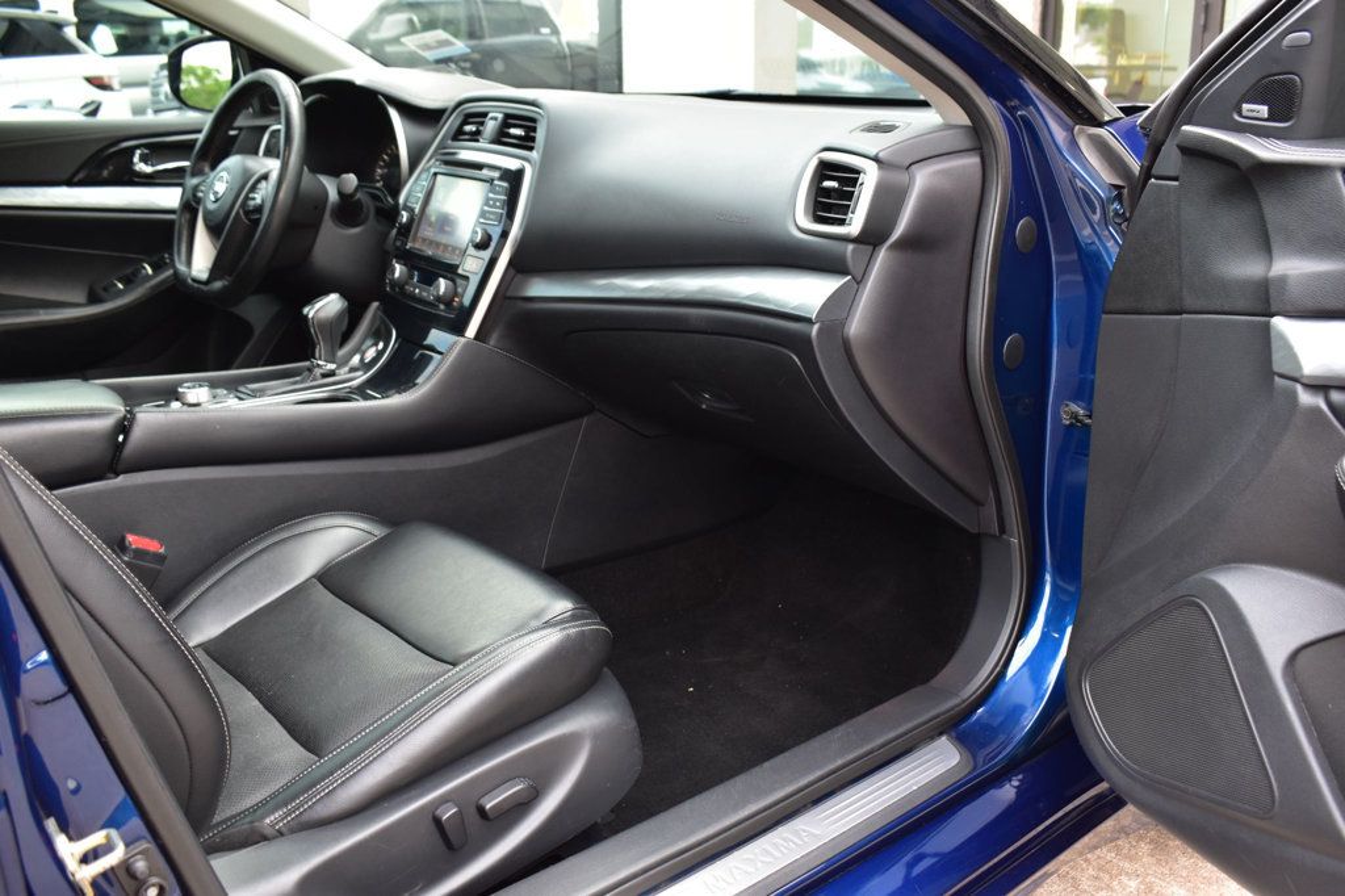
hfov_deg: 57.2
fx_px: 1232
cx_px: 672
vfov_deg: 39.9
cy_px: 448
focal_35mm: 33
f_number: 6.3
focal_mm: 22
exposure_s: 1/15
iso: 400
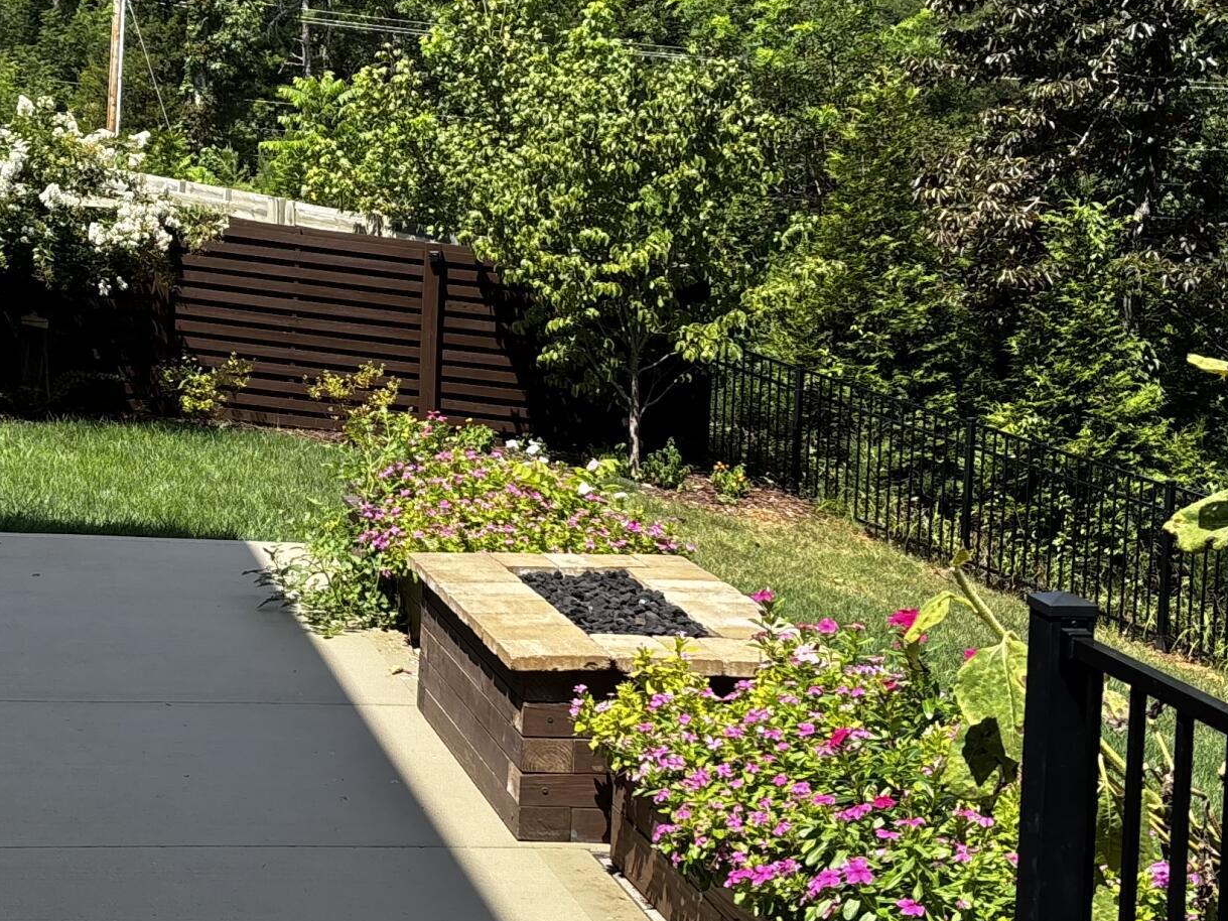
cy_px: 256
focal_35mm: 64
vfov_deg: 22.8
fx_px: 2270
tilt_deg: -2.3
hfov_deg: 29.5
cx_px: 235
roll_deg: -1.2
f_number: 1.6
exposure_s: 1/1616
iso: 50
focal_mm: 5.96
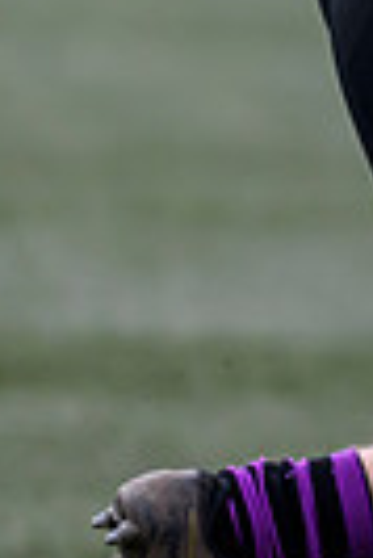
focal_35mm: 2436
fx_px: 37758
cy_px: -86
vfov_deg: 0.8
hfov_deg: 0.6
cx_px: 1590
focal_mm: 400
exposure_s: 1/1600
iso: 500
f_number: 3.5
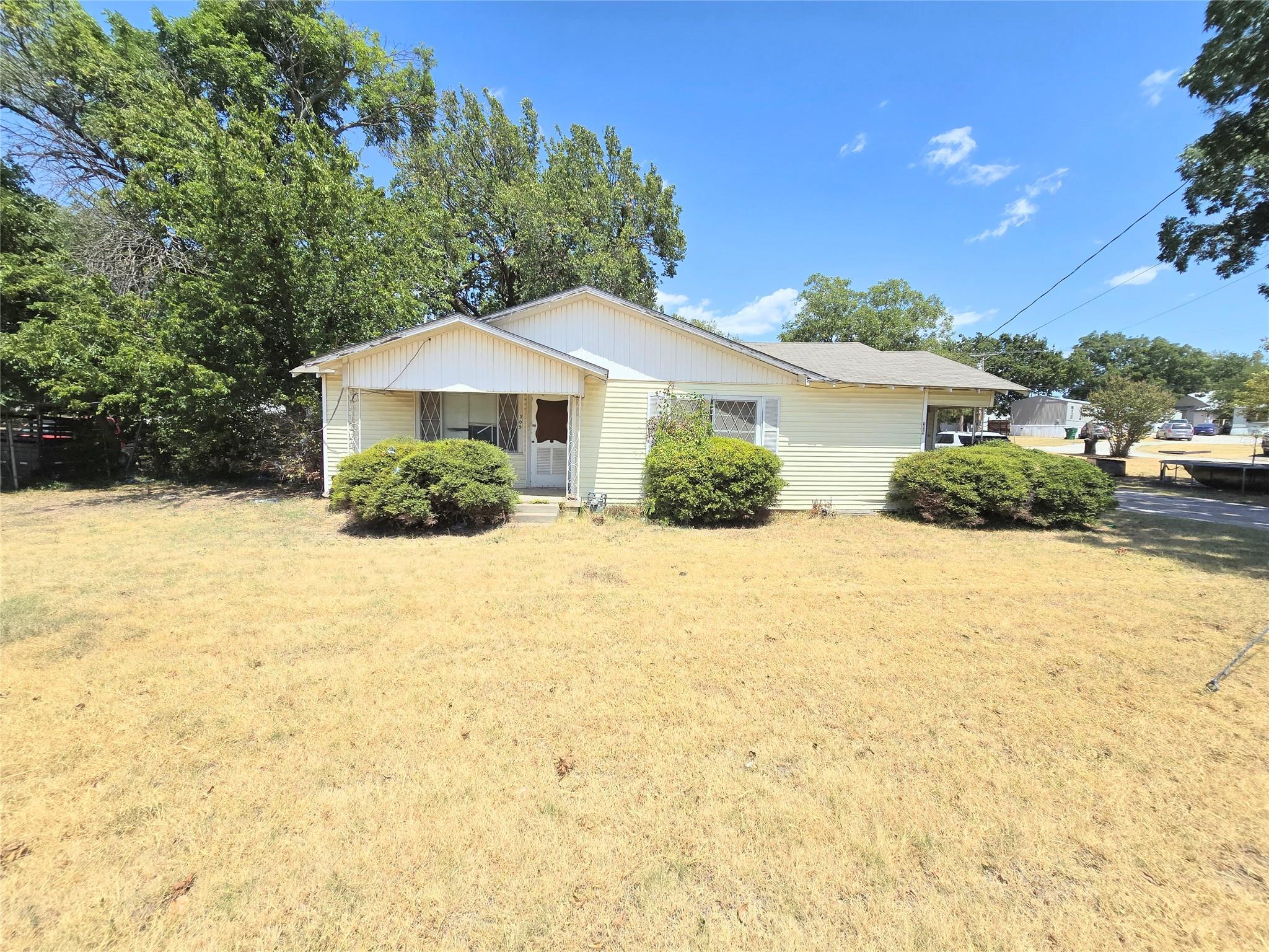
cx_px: 634
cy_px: 476
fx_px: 477
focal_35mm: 13
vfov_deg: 89.9
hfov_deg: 106.2
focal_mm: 2.2
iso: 50
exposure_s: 1/2767
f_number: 2.2
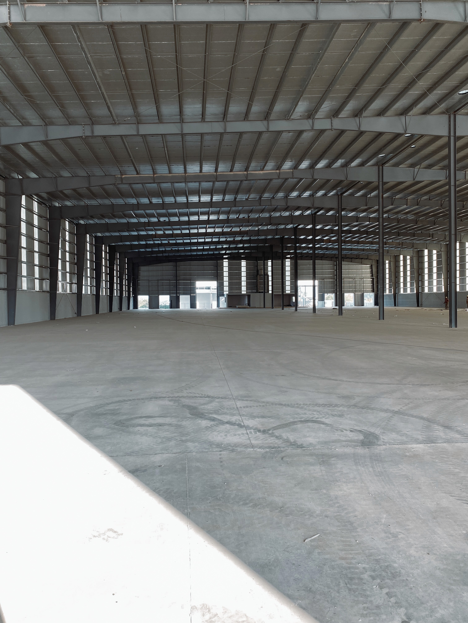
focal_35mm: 26
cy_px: 312
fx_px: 469
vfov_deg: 67.3
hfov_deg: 53.1
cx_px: 234
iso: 50
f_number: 1.8
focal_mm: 4.25
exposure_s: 1/120
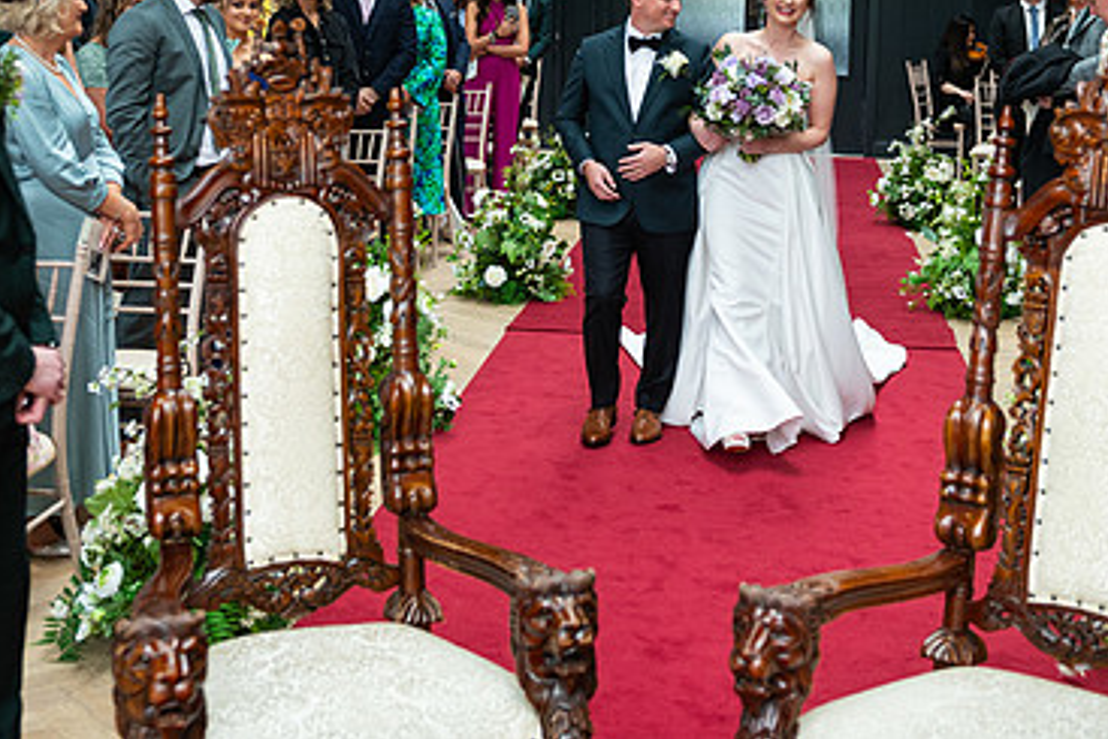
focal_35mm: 60
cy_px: 158
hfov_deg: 33.4
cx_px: 501
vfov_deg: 22.4
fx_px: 1847
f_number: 3.5
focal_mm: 38
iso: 400
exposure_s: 1/200
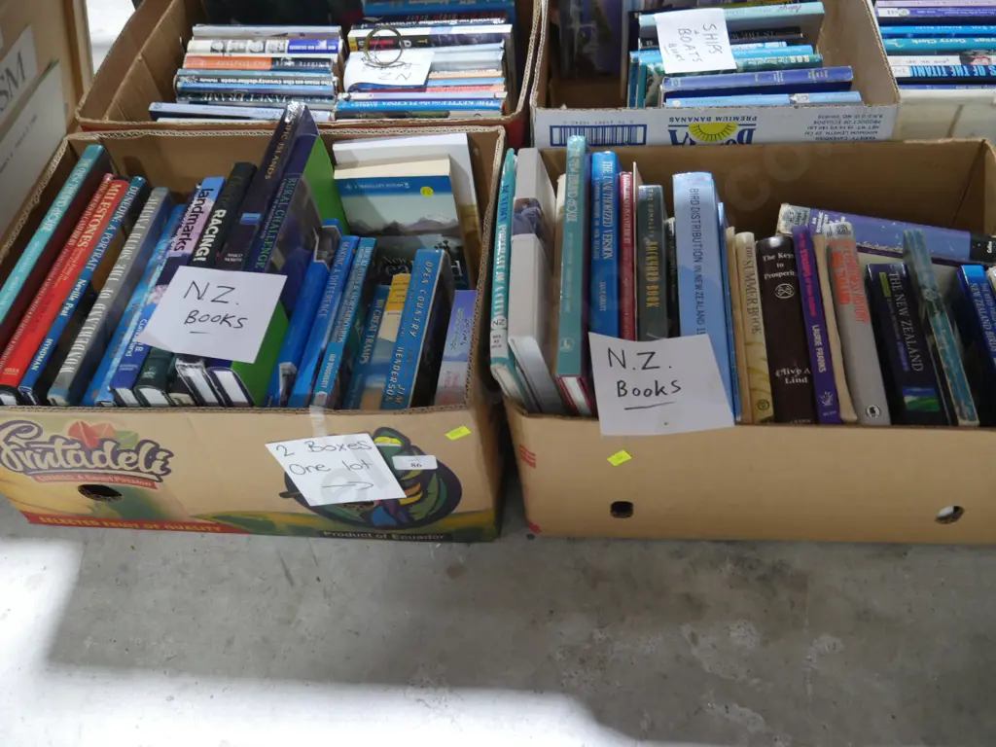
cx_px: 498
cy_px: 374
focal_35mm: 32
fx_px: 921
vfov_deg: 44.2
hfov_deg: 56.8
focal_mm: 16
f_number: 3.6
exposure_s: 1/60
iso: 1250
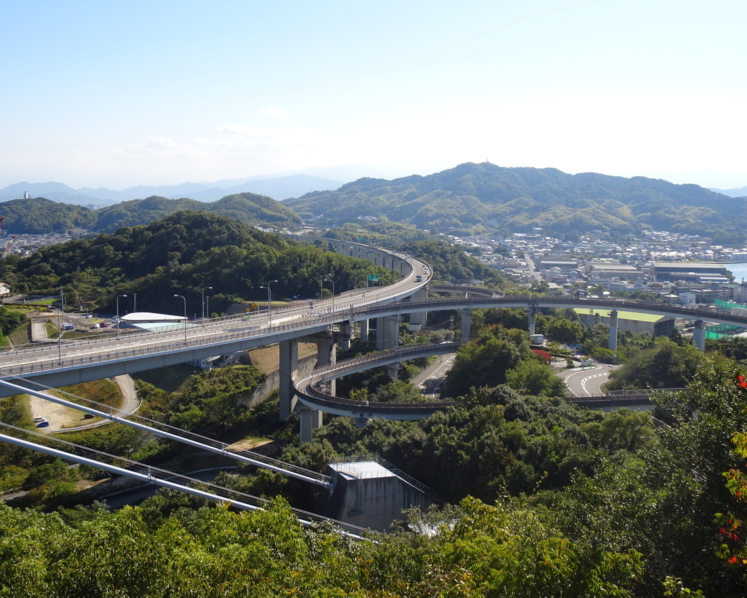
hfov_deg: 52.8
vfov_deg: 43.4
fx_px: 752
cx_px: 383
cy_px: 300
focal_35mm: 34
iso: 80
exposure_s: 1/640
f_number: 4
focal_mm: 5.43
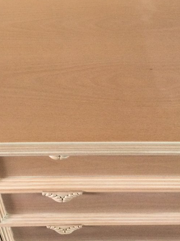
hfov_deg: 26.1
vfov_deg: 34.0
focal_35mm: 56
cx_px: 73
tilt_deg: -46.6
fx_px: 388
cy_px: 80
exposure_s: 1/33
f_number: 2.4
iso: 125
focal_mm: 3.3
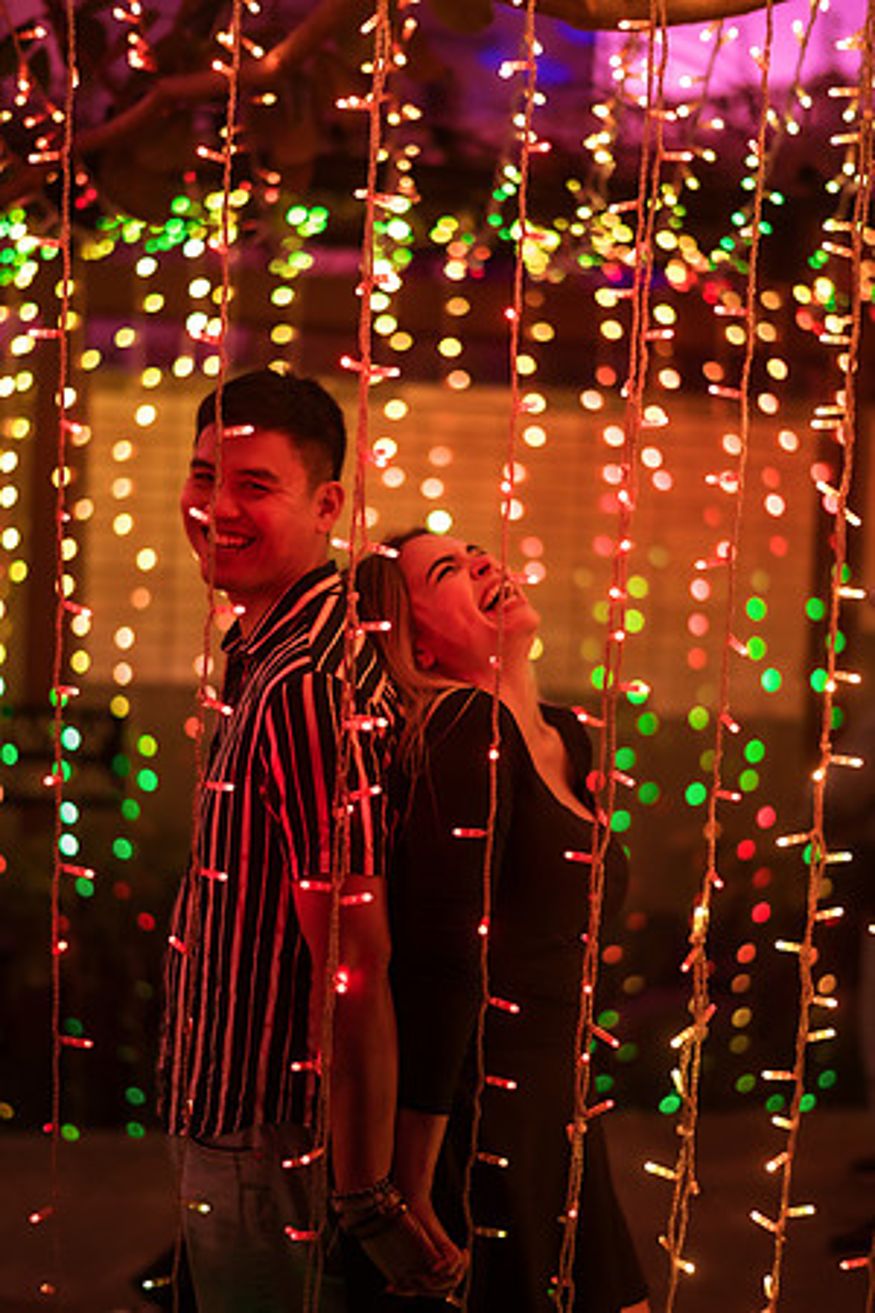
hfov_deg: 23.4
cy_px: 656
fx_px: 2114
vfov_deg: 34.5
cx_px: 438
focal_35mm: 58
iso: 2500
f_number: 1.4
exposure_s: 1/320
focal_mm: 58
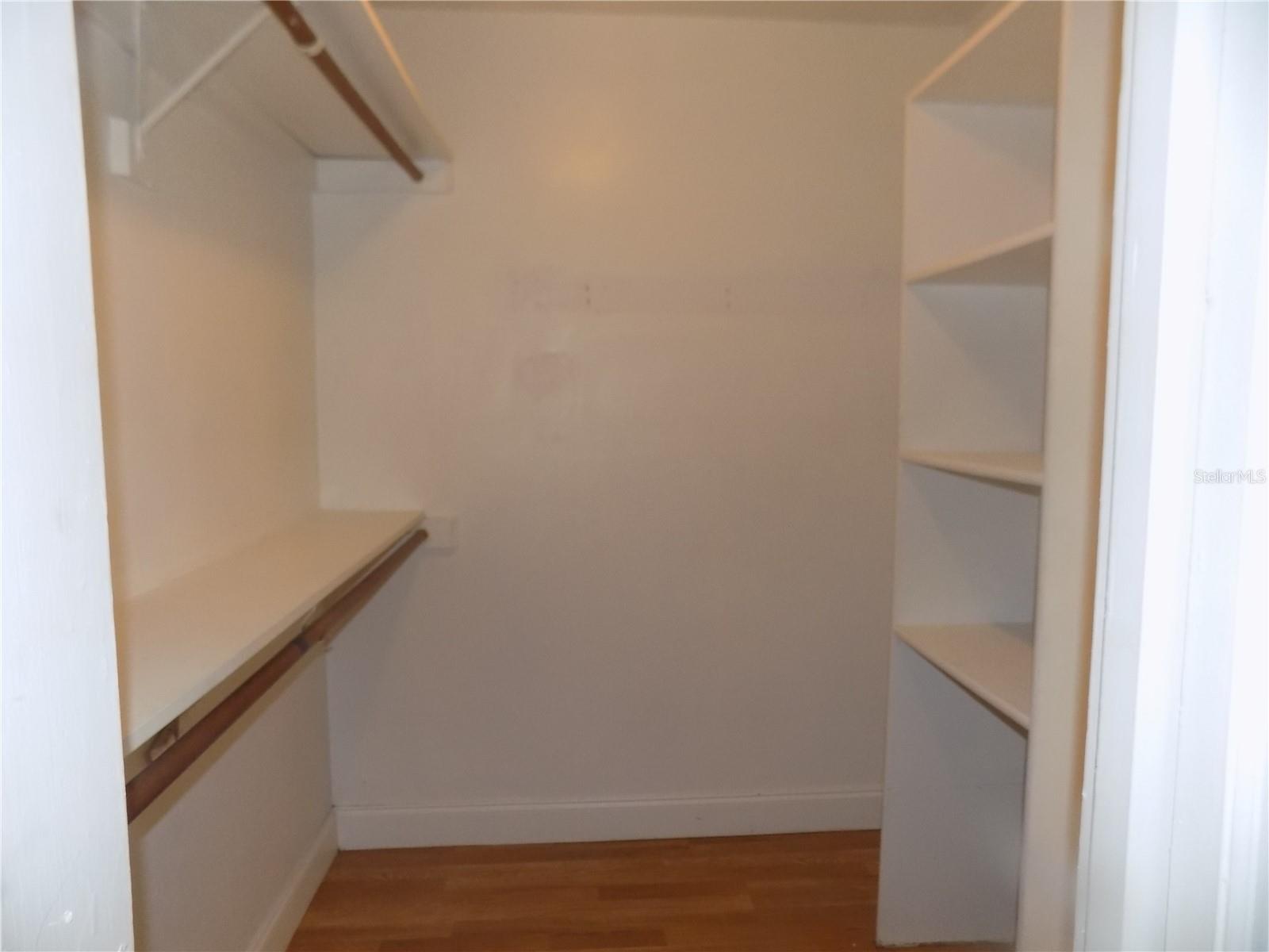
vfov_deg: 58.9
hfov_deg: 73.9
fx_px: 843
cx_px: 634
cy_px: 476
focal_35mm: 23
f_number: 3.1
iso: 200
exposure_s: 1/30
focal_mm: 4
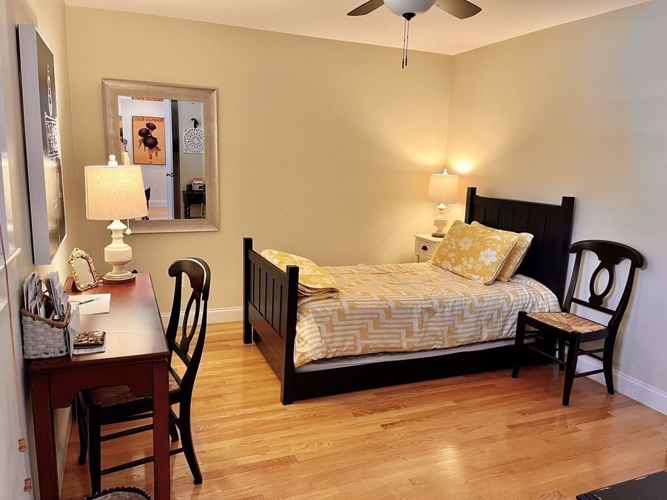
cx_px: 334
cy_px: 250
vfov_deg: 53.1
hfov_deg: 67.3
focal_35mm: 26
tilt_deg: -11.5
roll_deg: -2.4
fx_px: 501
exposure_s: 1/60
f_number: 1.6
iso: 160
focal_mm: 5.1
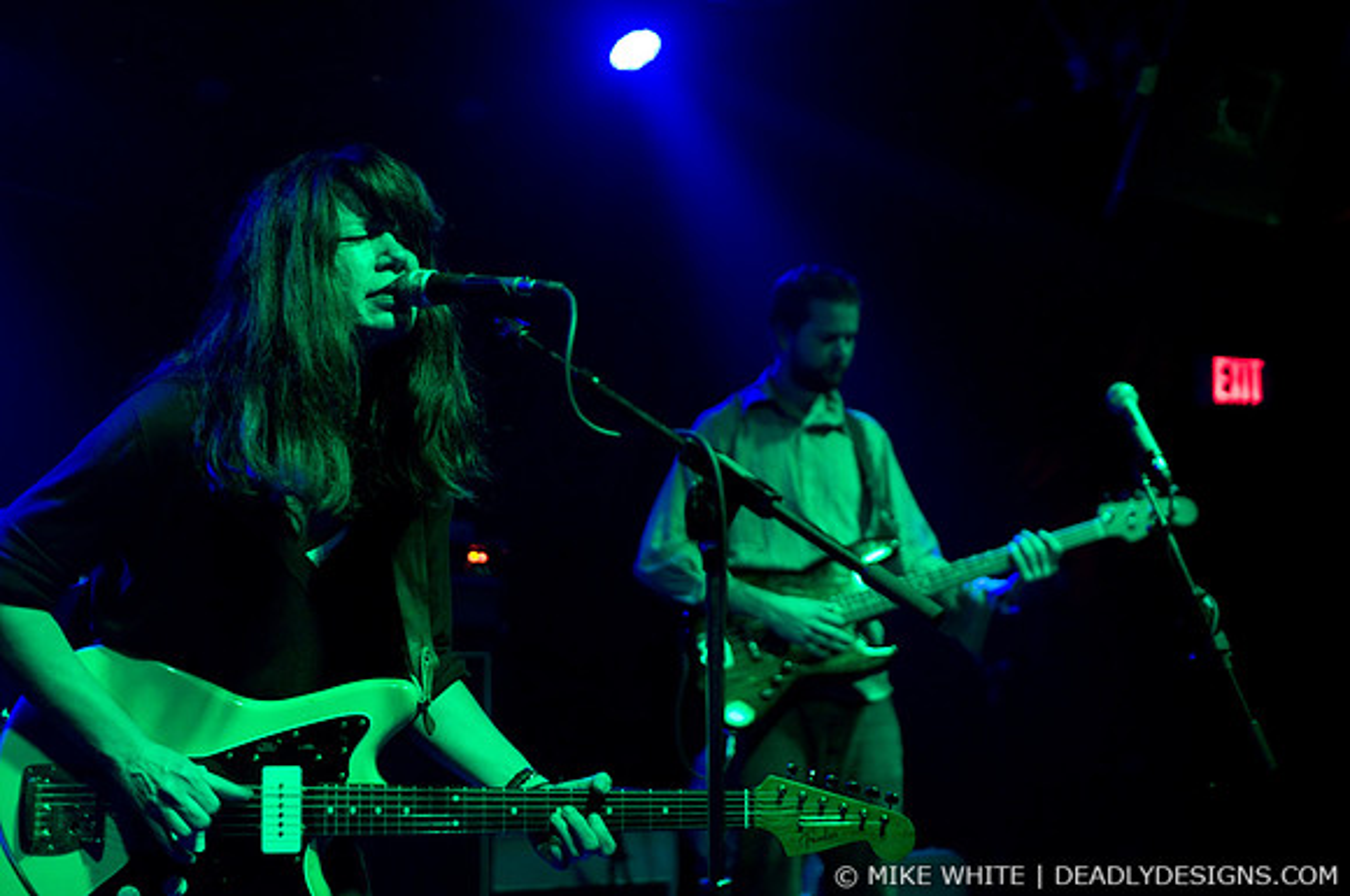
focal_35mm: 45
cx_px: 675
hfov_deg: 43.7
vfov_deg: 29.8
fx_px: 1685
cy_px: 448
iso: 1000
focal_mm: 30
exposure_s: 1/60
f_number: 1.8
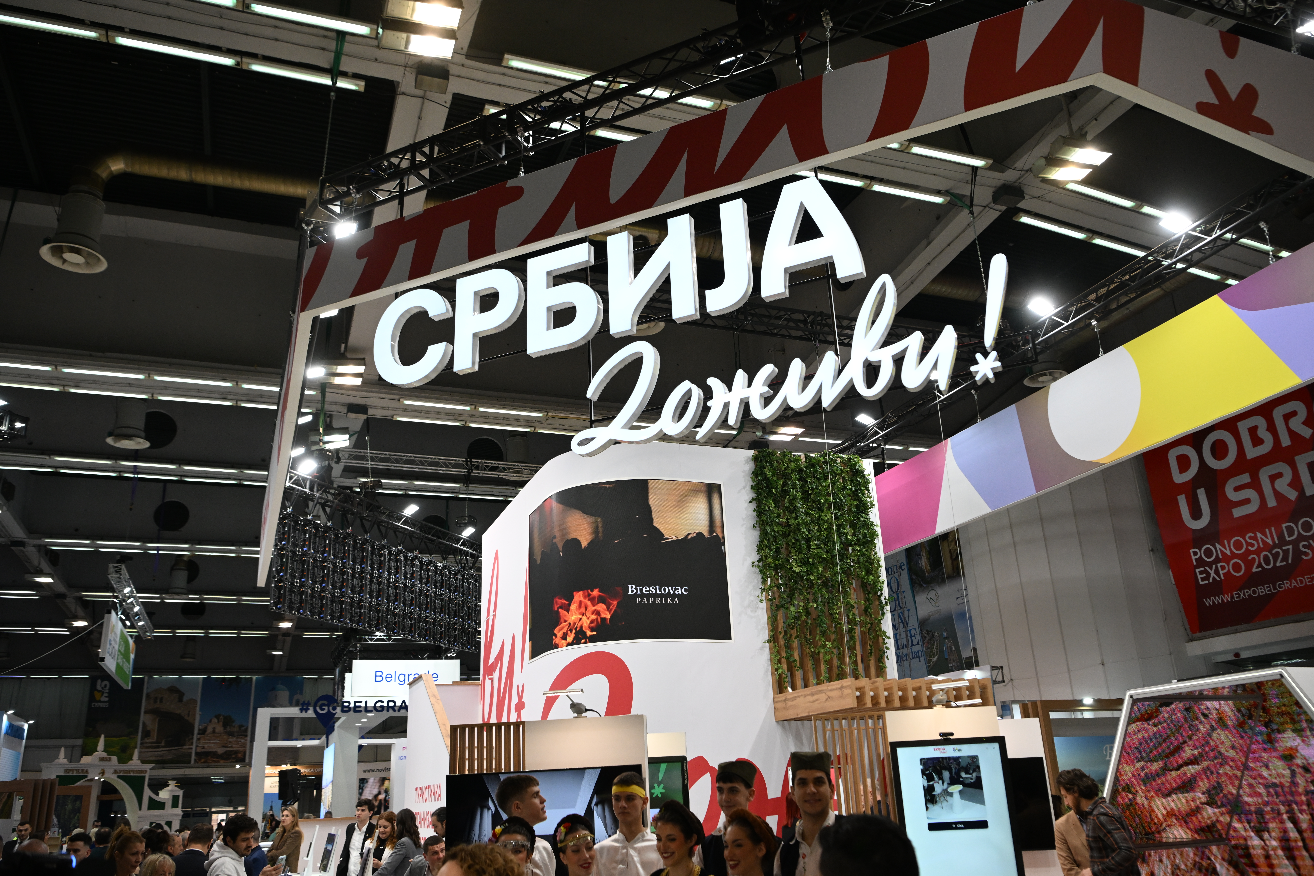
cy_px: 438
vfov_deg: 45.0
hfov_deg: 63.7
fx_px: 1058
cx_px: 657
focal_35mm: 29
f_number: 4
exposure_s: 1/800
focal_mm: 29
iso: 1250
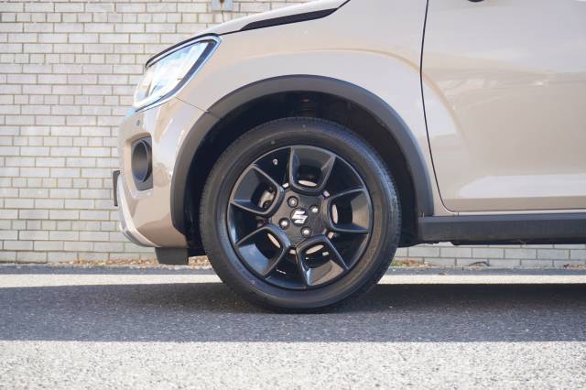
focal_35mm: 54
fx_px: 879
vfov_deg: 25.0
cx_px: 293
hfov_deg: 36.9
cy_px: 195
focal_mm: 36
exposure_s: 1/160
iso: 400
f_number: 5.6
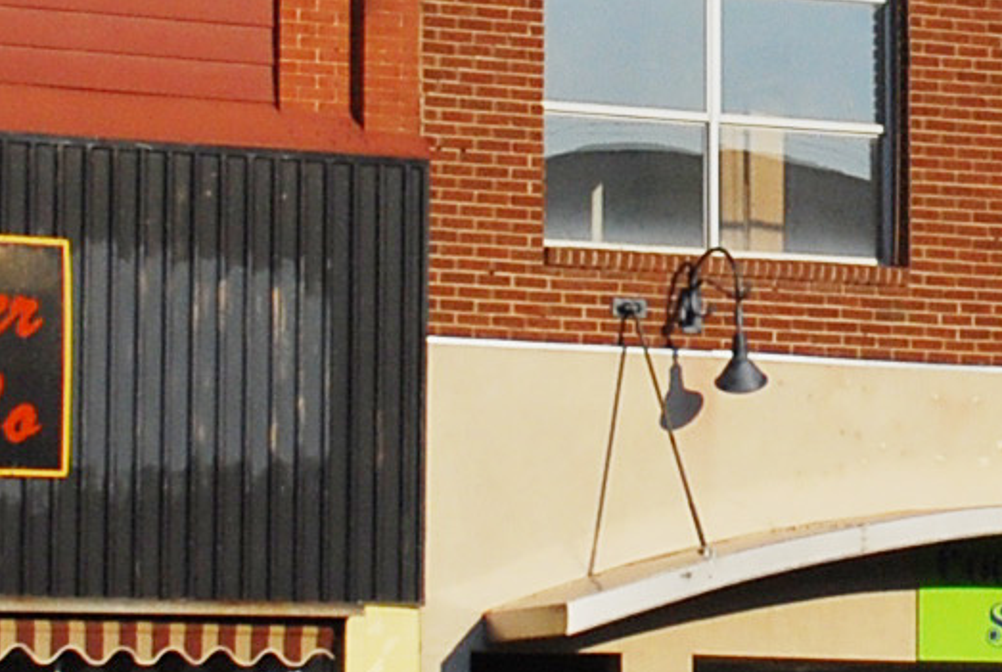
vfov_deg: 6.4
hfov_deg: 9.5
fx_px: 6024
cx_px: 931
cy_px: 234
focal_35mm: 216
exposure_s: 1/4000
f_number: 4
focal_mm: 26
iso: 200
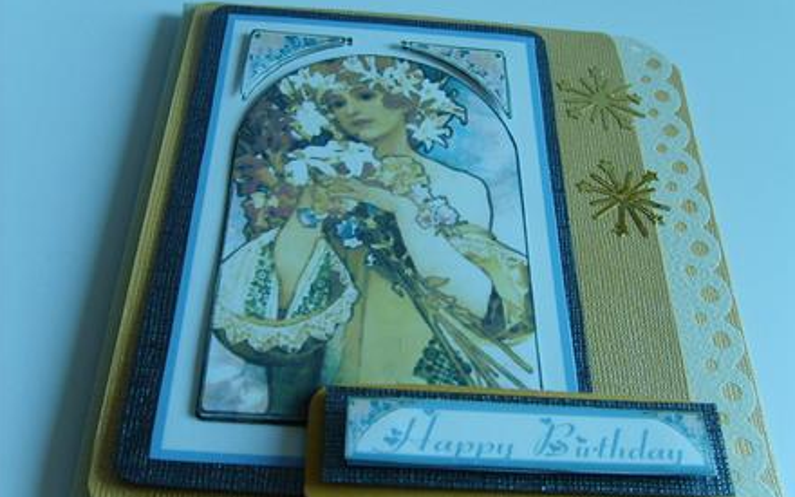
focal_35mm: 38
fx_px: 823
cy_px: 239
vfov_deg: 33.6
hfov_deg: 51.5
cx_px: 399
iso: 66
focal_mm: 5.8
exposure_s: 1/30
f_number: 2.8
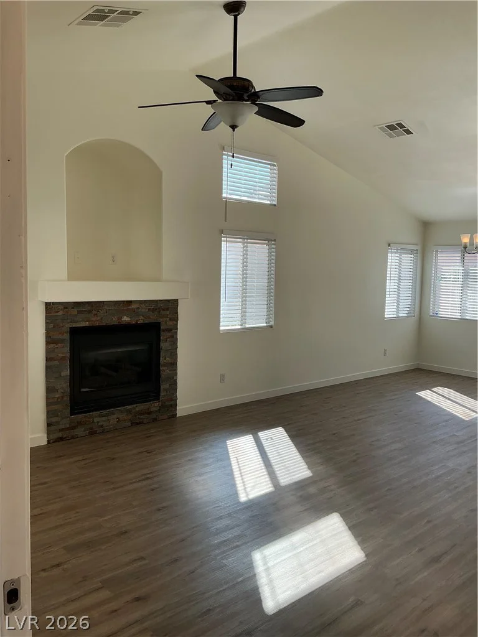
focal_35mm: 28
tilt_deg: -4.8
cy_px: 318
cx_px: 239
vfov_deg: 63.4
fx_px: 516
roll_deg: -1.3
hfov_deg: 49.7
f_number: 1.8
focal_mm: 3
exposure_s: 1/260
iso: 25
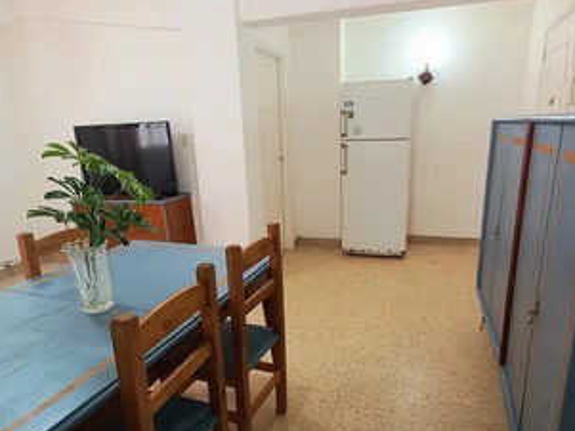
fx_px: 316
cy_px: 235
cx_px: 204
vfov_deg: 68.6
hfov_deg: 82.5
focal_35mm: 19
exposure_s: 1/50.3
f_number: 2.2
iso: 125
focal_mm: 1.42
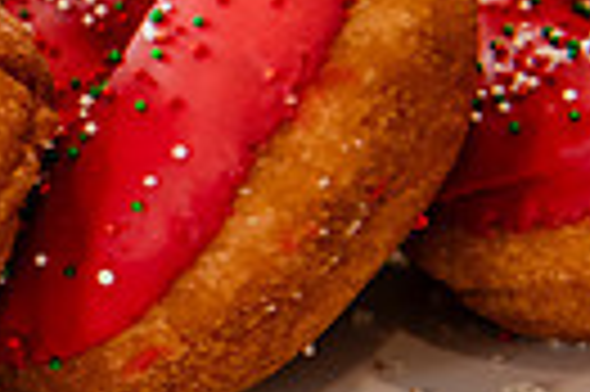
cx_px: -662
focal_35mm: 231
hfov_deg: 8.4
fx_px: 3781
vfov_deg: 5.9
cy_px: 178
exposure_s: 1/200
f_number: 3.5
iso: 500
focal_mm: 52
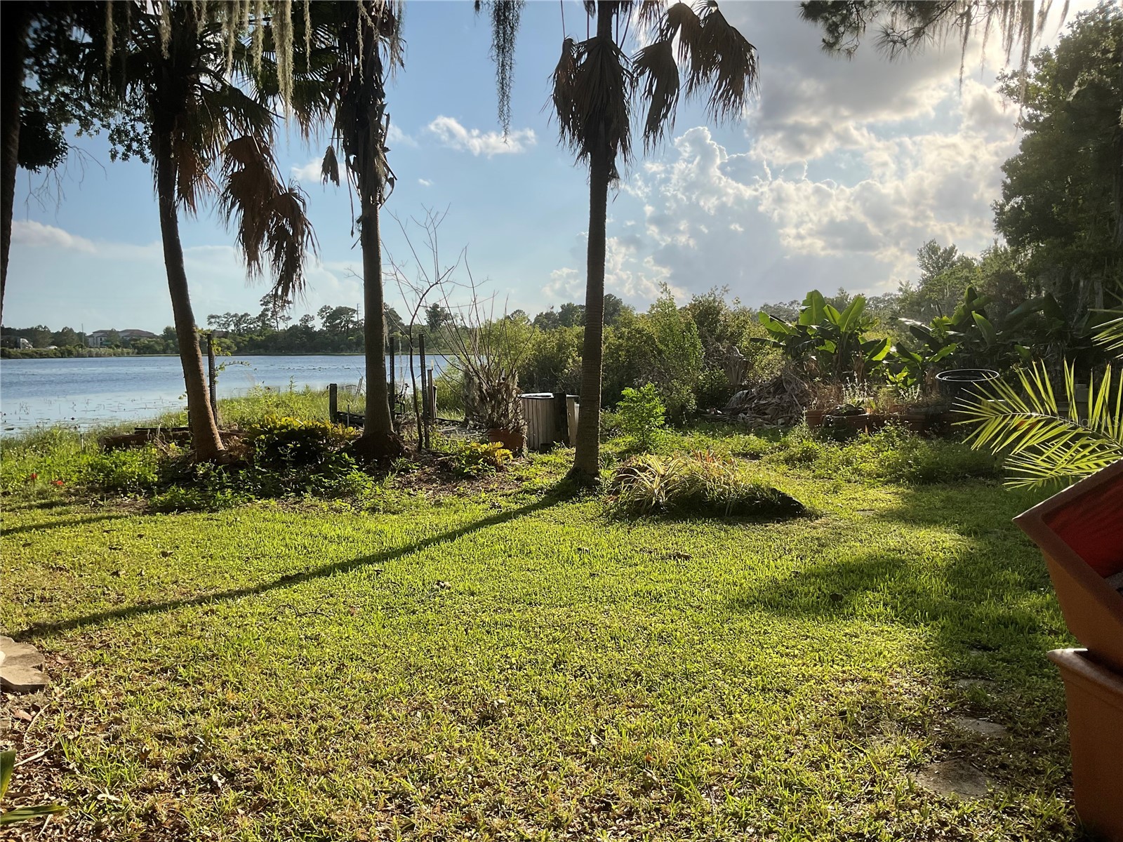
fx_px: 941
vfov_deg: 48.2
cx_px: 562
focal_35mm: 29
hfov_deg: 61.7
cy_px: 421
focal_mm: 3
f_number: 1.8
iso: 16
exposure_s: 1/2538
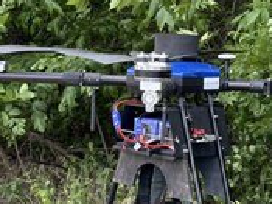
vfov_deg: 13.4
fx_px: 864
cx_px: 134
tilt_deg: -5.6
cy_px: 123
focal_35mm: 110
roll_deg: -1.0
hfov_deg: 17.9
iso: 64
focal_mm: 6.86
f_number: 1.78
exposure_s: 1/268
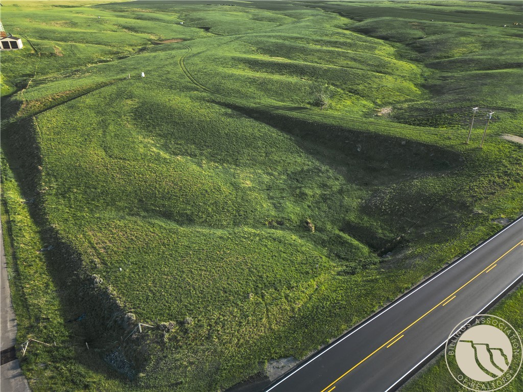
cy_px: 196
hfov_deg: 71.6
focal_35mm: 24
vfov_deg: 56.8
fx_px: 362
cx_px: 262
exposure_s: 1/180
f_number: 1.7
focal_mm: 6.7
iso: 100
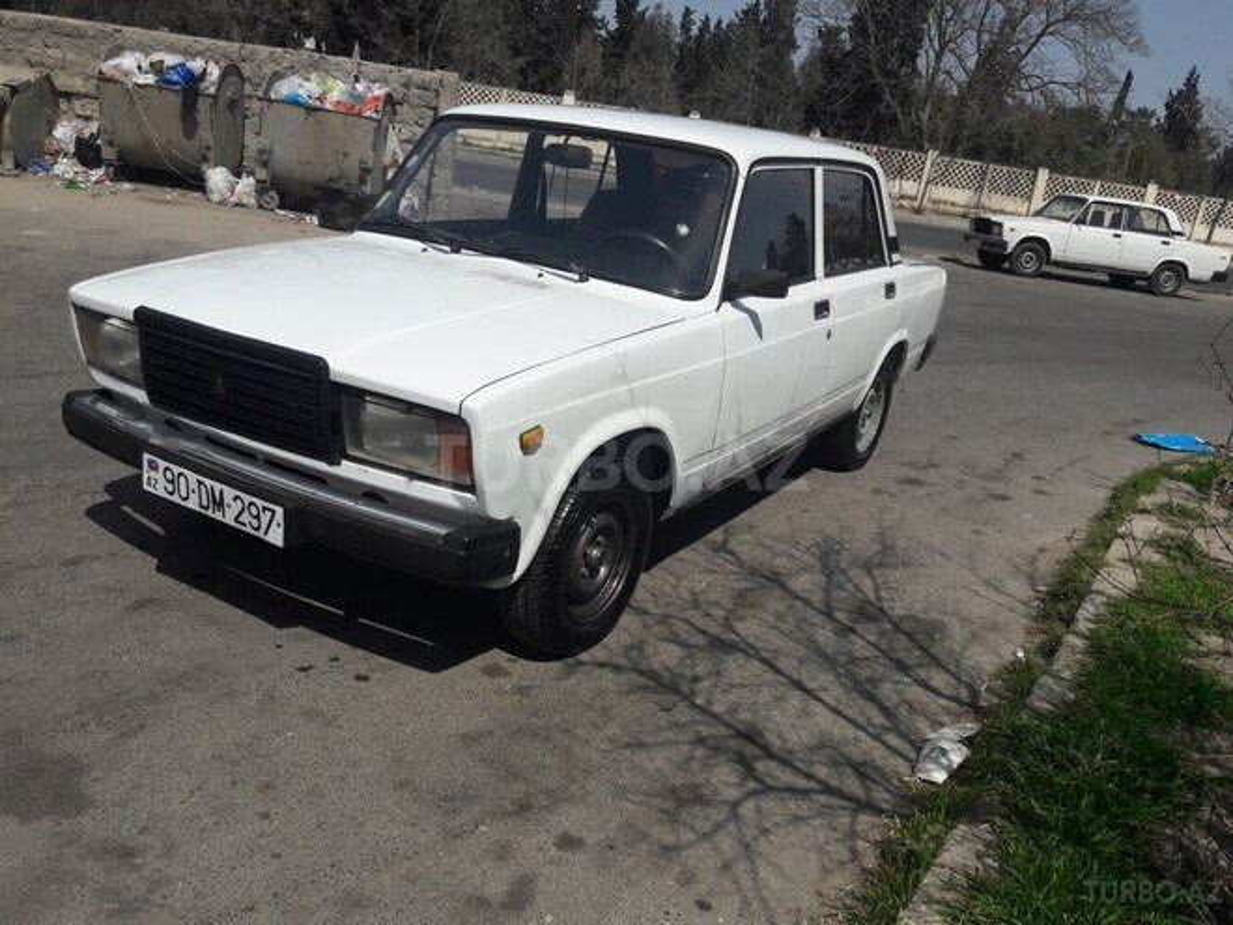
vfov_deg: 49.7
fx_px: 997
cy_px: 462
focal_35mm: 28
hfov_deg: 63.4
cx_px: 616
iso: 40
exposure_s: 1/3344
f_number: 1.9
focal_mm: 3.7
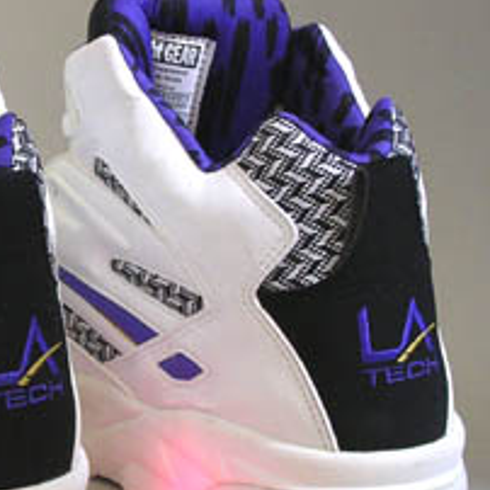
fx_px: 1906
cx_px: -24
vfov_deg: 14.7
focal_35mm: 119
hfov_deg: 14.4
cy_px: 251
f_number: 3.4
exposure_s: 1/2.5
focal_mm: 9.1
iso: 400
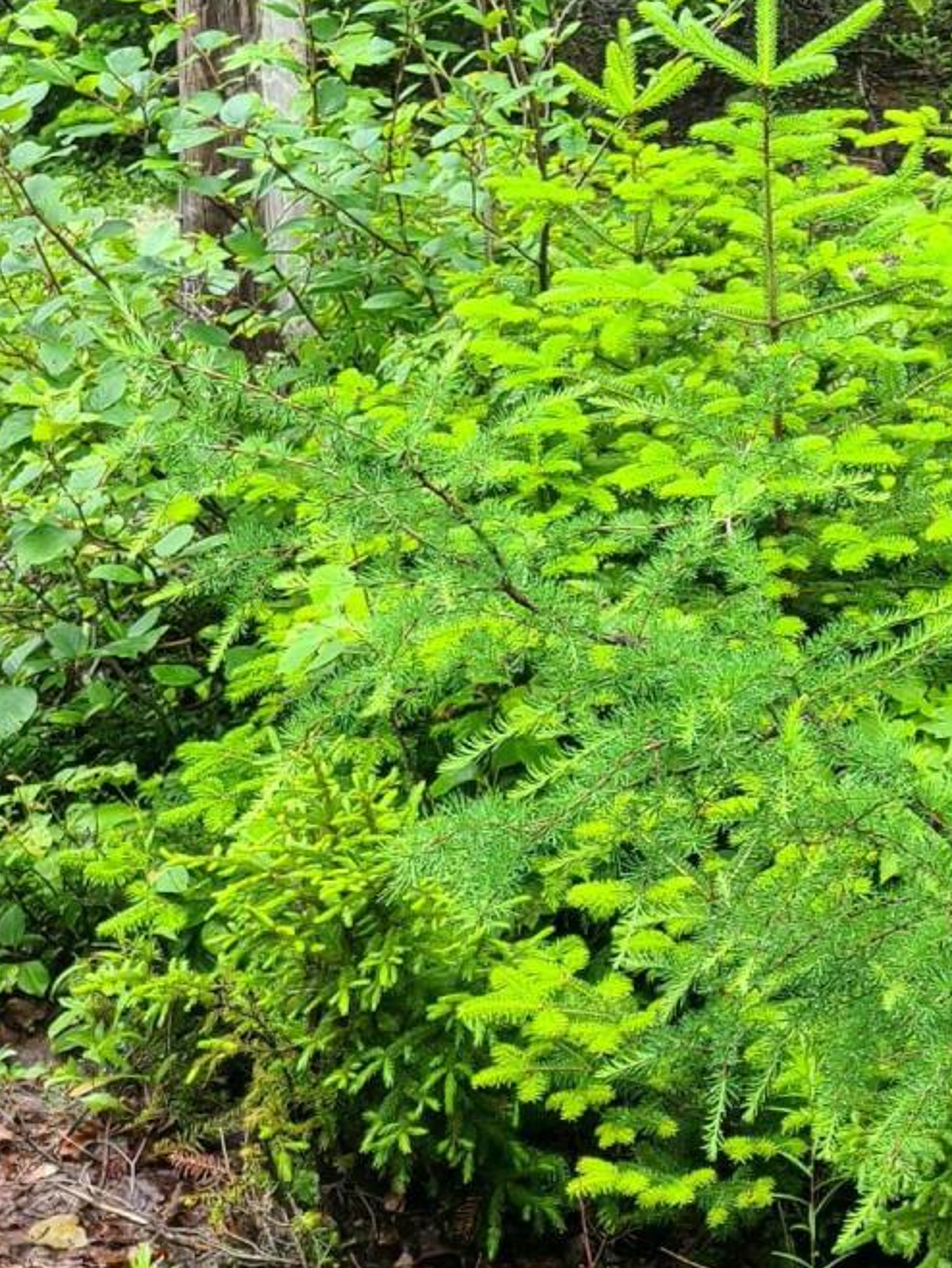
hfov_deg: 17.8
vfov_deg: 22.9
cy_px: -222
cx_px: 1150
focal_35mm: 79
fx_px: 2895
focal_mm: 5.4
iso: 40
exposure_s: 1/238
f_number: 1.8
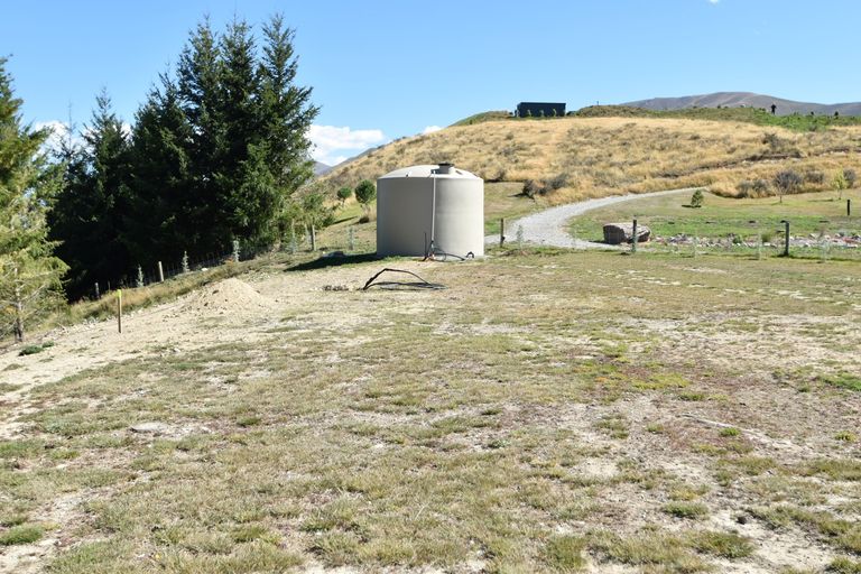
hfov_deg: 53.1
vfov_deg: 36.9
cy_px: 287
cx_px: 430
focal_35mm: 36
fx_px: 861
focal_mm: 24
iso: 200
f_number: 9
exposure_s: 1/320
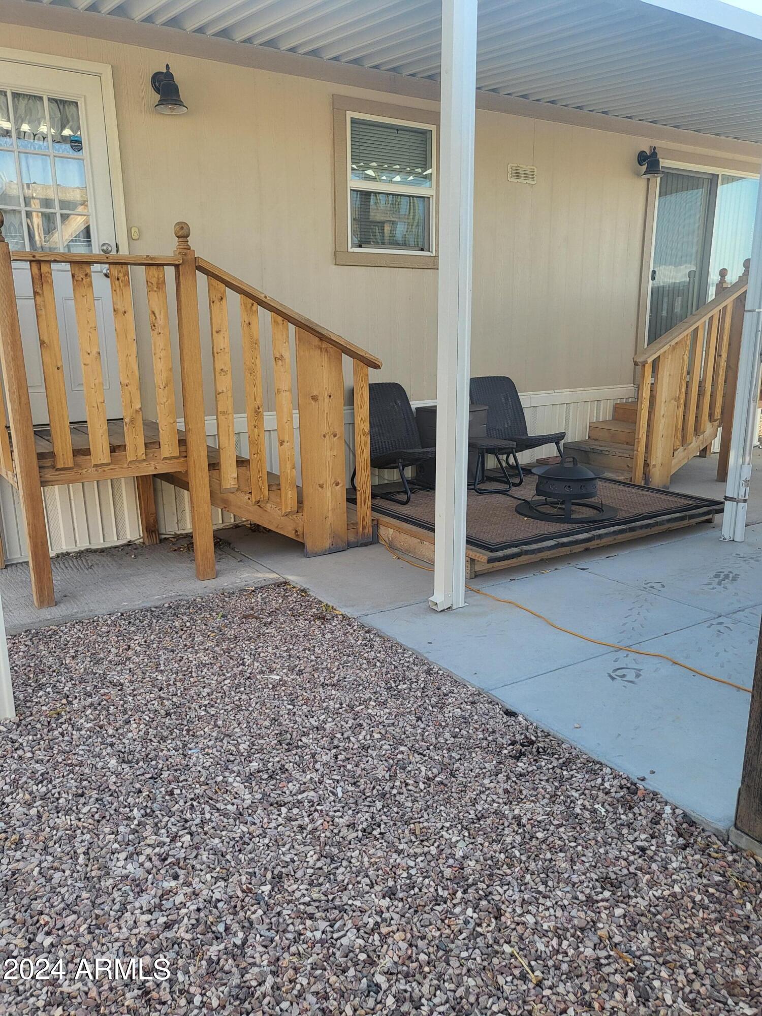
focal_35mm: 26
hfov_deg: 53.1
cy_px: 508
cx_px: 381
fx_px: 763
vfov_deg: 67.3
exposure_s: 1/303
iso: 50
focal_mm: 4.25
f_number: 1.8
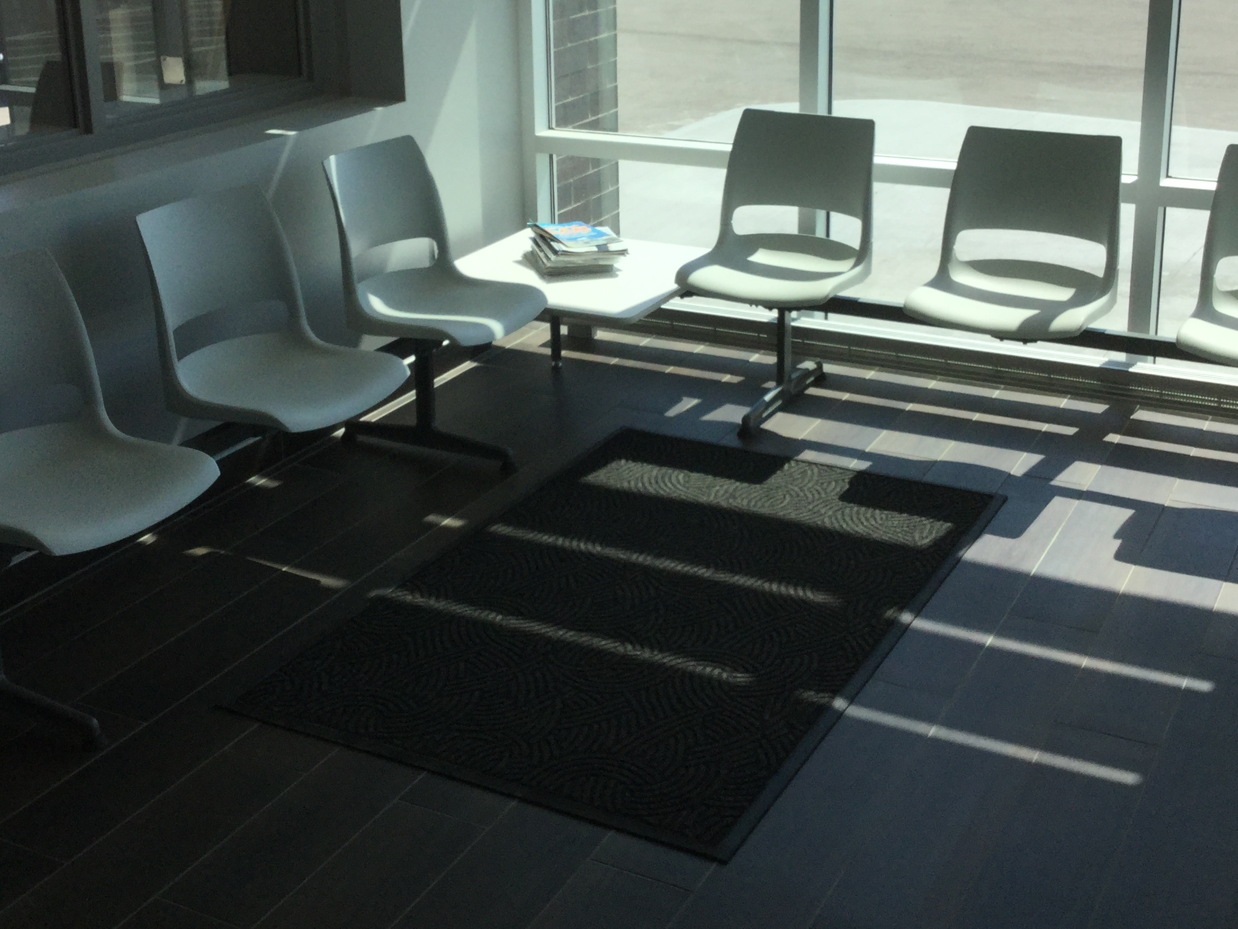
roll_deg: +0.0
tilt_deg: -15.1
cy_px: 247
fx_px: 1645
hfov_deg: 41.2
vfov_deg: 31.0
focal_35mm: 46
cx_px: 613
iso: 25
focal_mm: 3.3
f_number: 2.4
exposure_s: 1/981
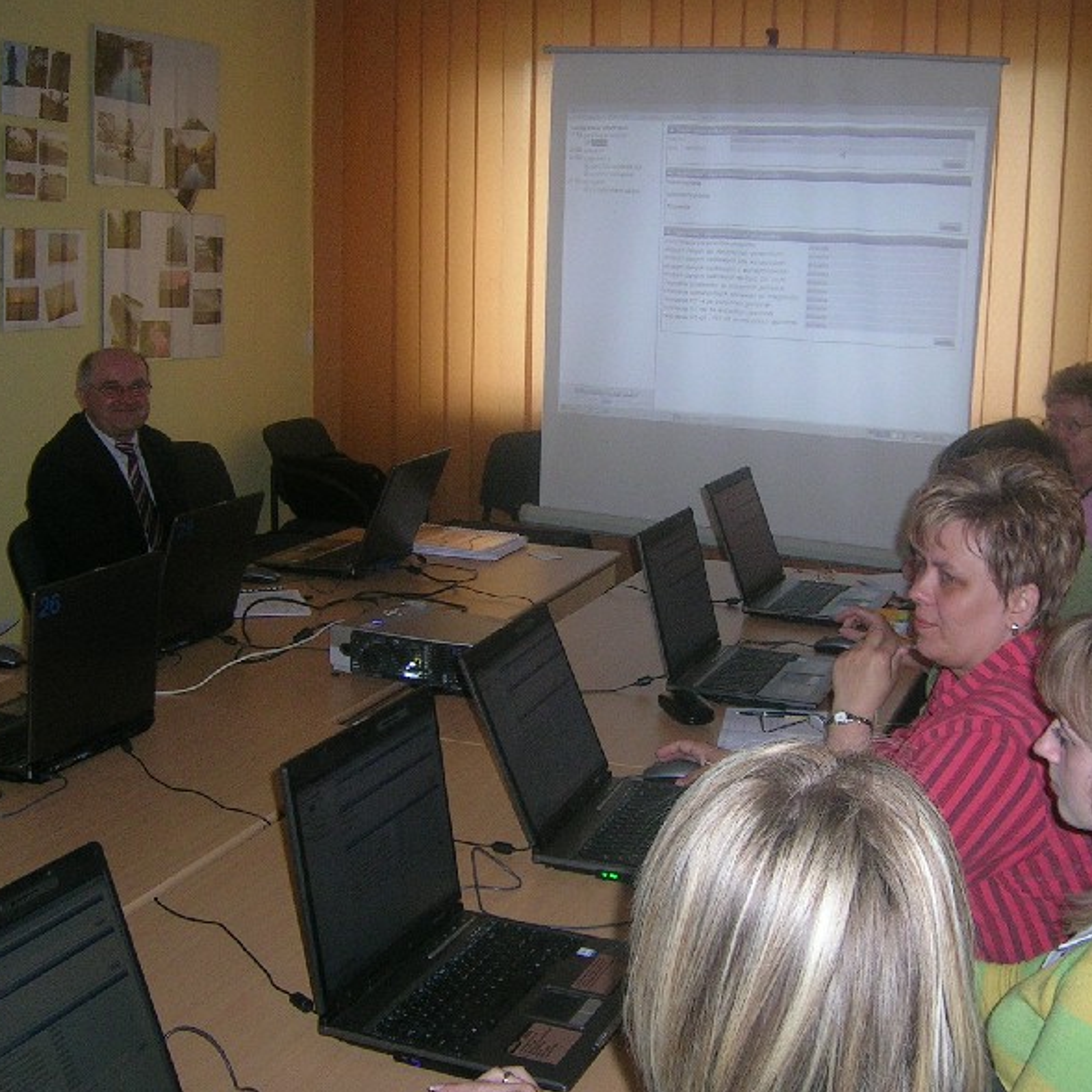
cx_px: 658
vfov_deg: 40.0
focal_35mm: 42
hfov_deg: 39.8
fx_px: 1499
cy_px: 552
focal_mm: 5.4
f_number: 2.8
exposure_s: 1/60.1
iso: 91
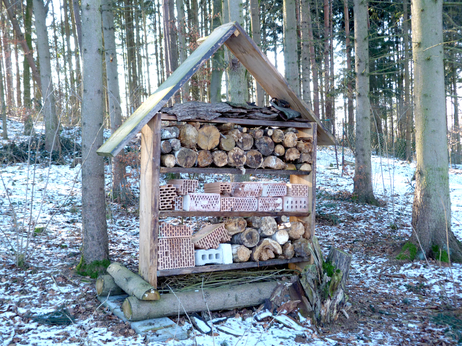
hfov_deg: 42.1
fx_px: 601
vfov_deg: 32.2
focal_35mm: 45
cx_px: 231
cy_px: 173
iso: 100
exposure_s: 1/25
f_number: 3.2
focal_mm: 8.1
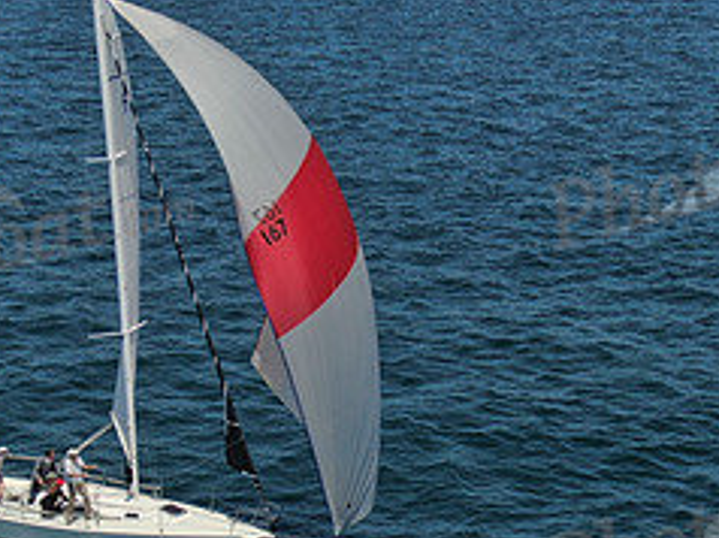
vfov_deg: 12.6
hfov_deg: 16.8
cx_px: 375
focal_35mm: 117
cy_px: 385
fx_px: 2428
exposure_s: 1/1250
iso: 100
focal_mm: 8.6
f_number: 3.8
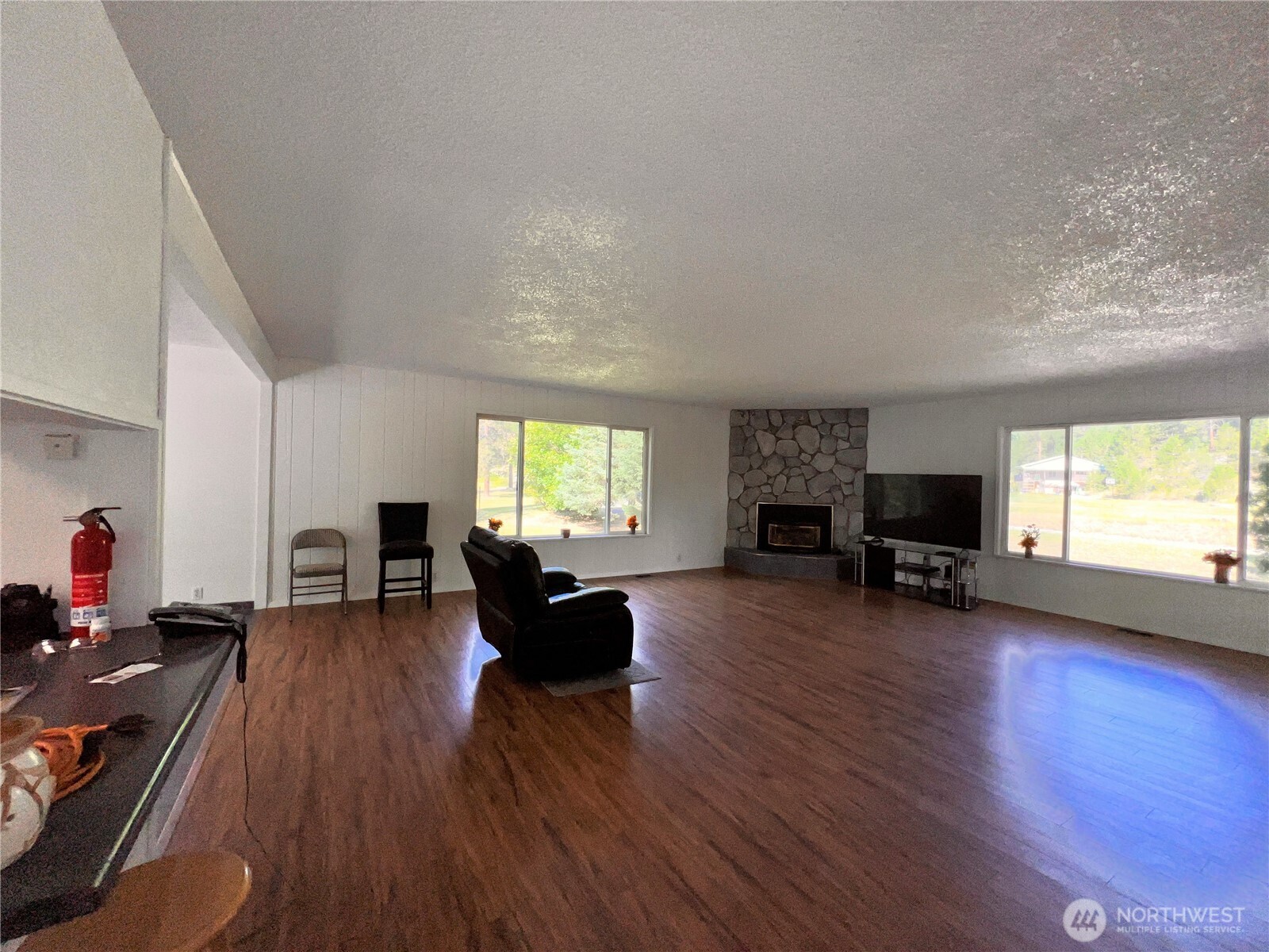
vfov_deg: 89.9
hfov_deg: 106.2
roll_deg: -1.9
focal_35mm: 13
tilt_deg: -0.2
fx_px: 477
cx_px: 634
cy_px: 476
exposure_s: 1/150
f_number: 1.8
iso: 25
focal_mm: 1.57
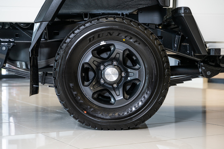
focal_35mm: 75
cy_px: 74
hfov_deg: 27.0
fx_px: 467
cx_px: 112
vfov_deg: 18.2
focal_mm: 75
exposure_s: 1/100
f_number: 4
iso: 320
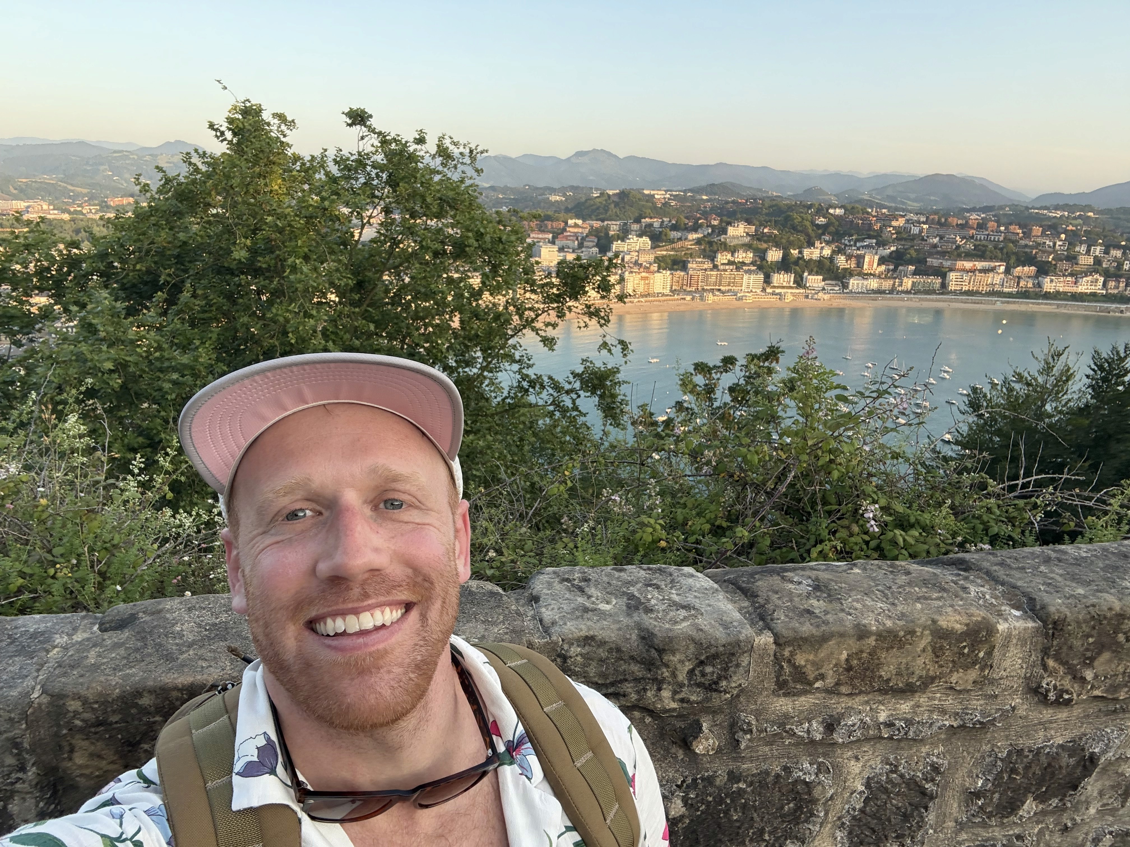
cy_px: 424
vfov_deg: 58.9
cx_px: 565
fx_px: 751
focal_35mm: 23
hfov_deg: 73.9
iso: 40
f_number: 1.9
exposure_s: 1/191
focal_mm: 2.69
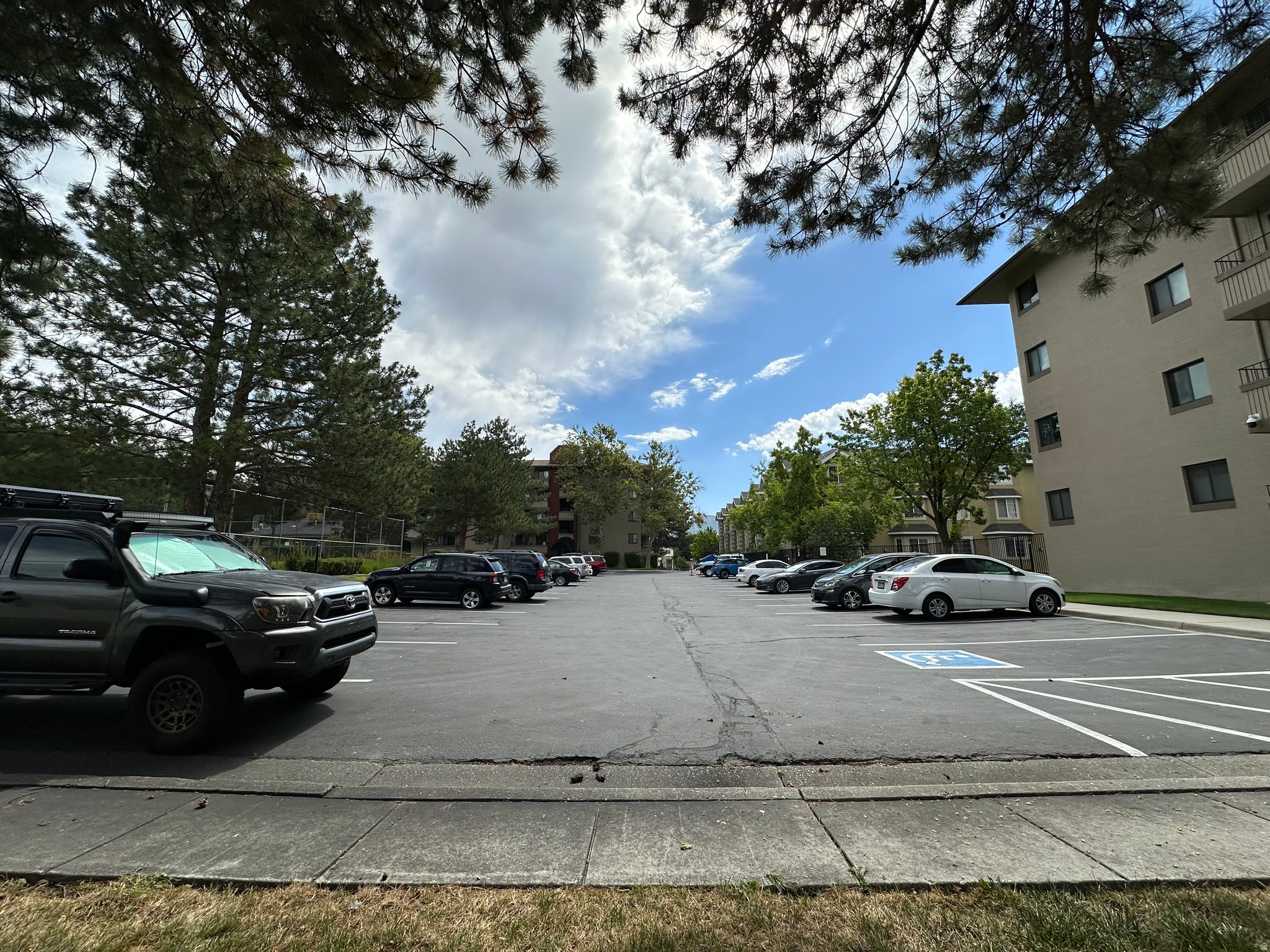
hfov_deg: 102.1
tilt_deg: +10.8
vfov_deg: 85.7
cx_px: 635
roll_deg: -0.9
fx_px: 514
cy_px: 476
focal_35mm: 14
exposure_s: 1/3300
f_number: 2.2
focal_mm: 2.22
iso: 50
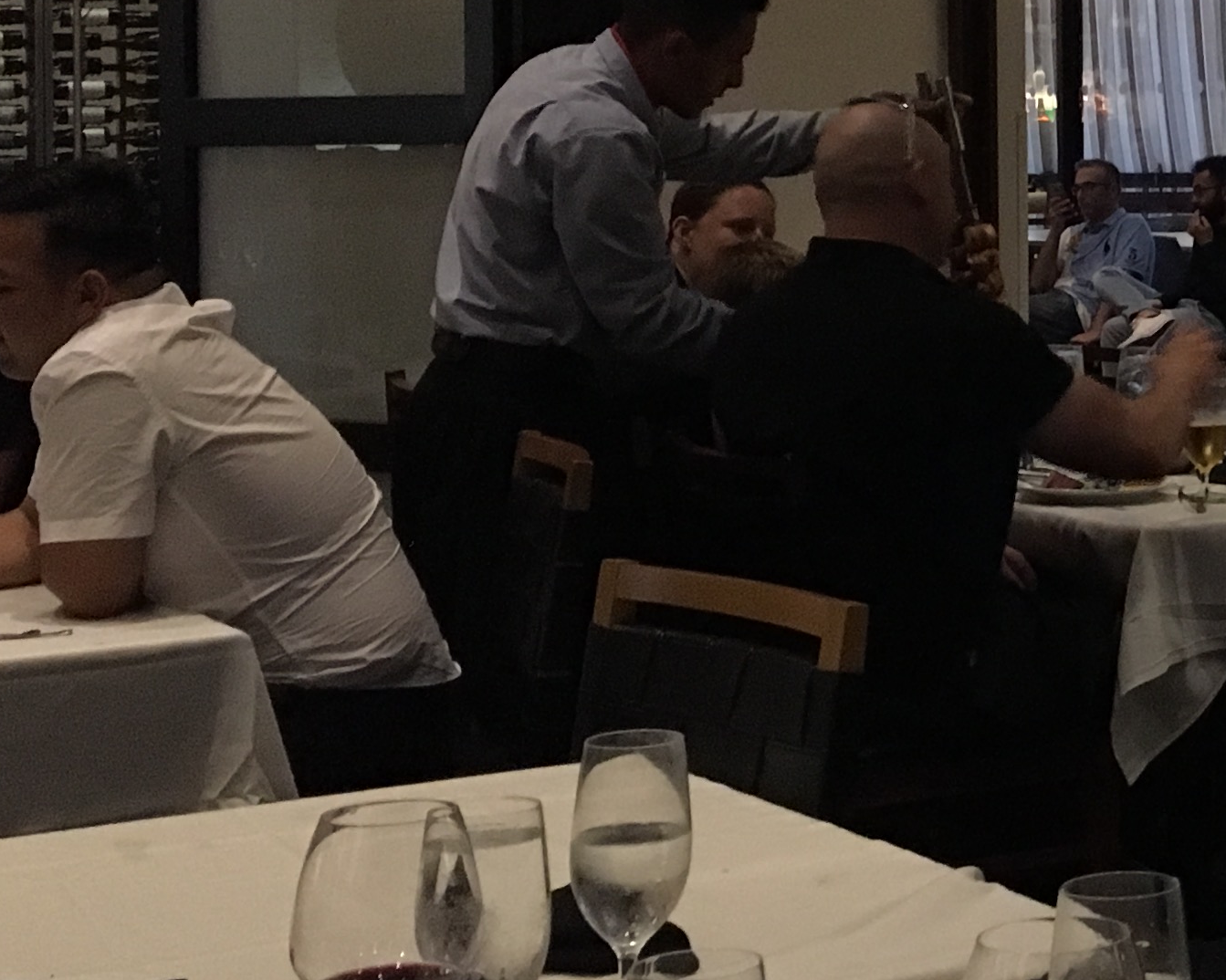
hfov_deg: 20.1
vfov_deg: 17.8
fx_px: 3084
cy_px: 83
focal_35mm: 85
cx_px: 1701
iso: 200
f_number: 2.2
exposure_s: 1/15
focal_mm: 4.15
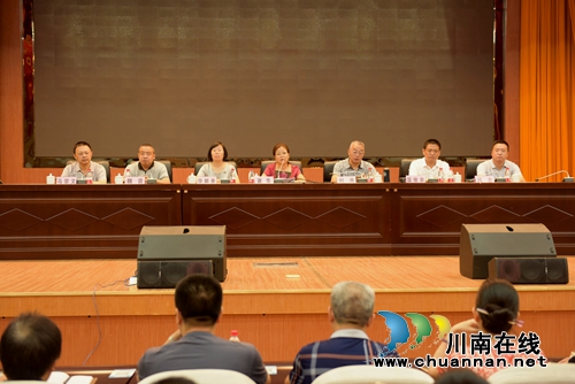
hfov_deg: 36.2
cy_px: 192
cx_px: 288
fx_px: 879
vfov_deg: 24.7
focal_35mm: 55
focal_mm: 55
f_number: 3.2
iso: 1000
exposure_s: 1/40
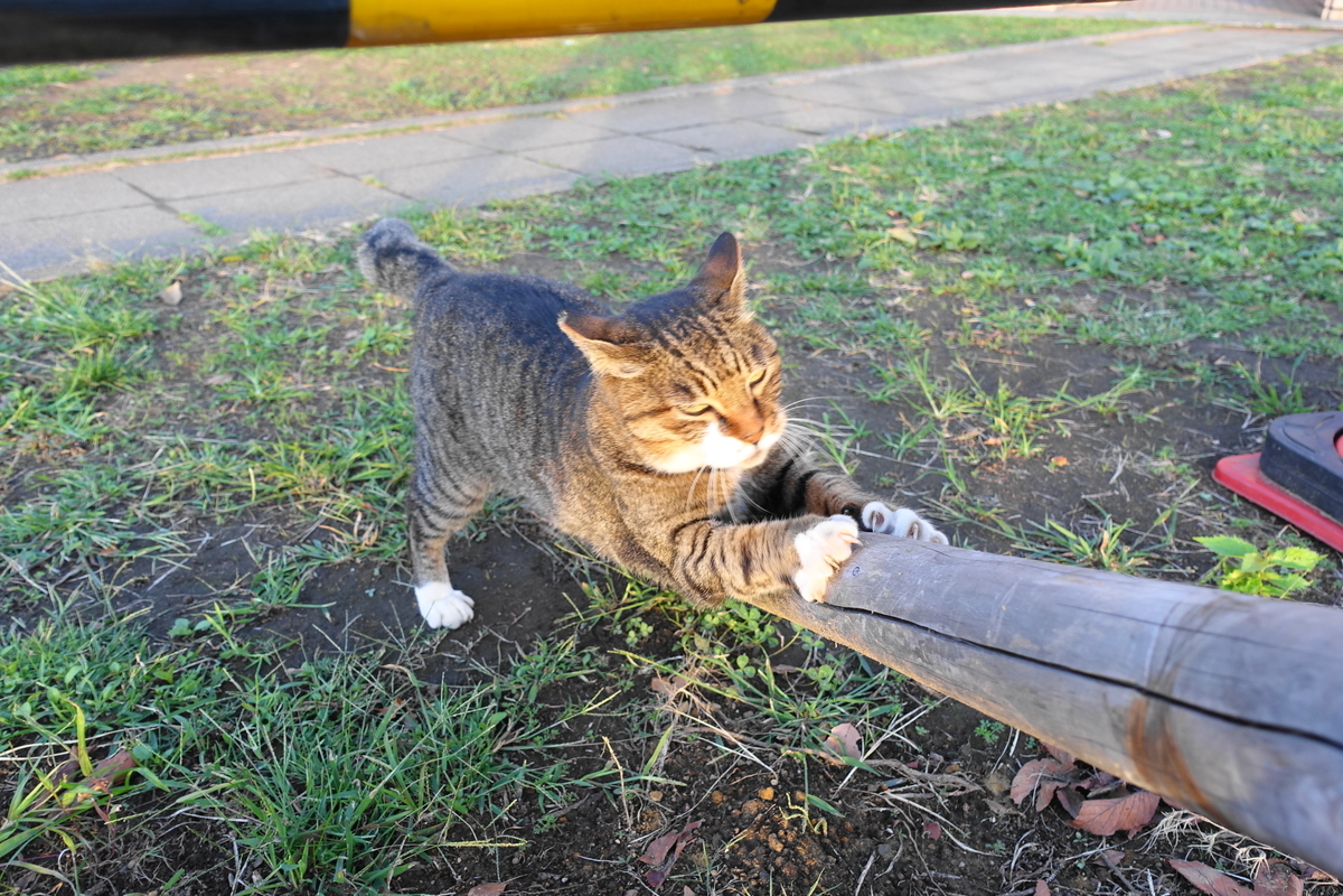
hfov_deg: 73.7
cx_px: 672
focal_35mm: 24
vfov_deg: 53.1
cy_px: 448
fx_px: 895
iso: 125
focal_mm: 8.8
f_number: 2.8
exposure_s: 1/60
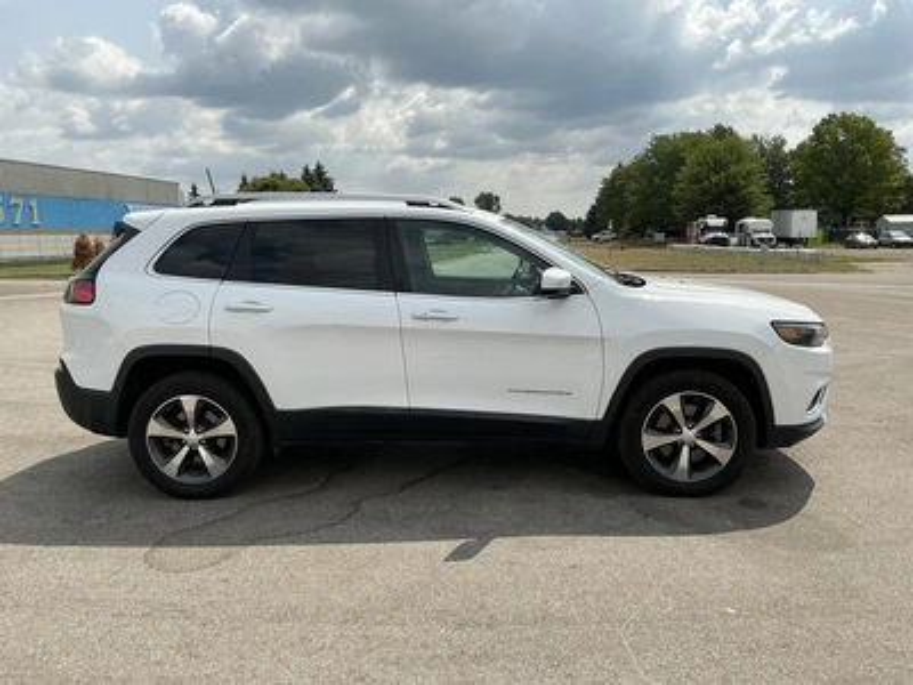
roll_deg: +0.0
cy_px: 342
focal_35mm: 28
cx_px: 456
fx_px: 739
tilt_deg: -4.4
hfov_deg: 63.4
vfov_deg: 49.7
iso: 25
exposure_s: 1/2538
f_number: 1.8
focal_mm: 3
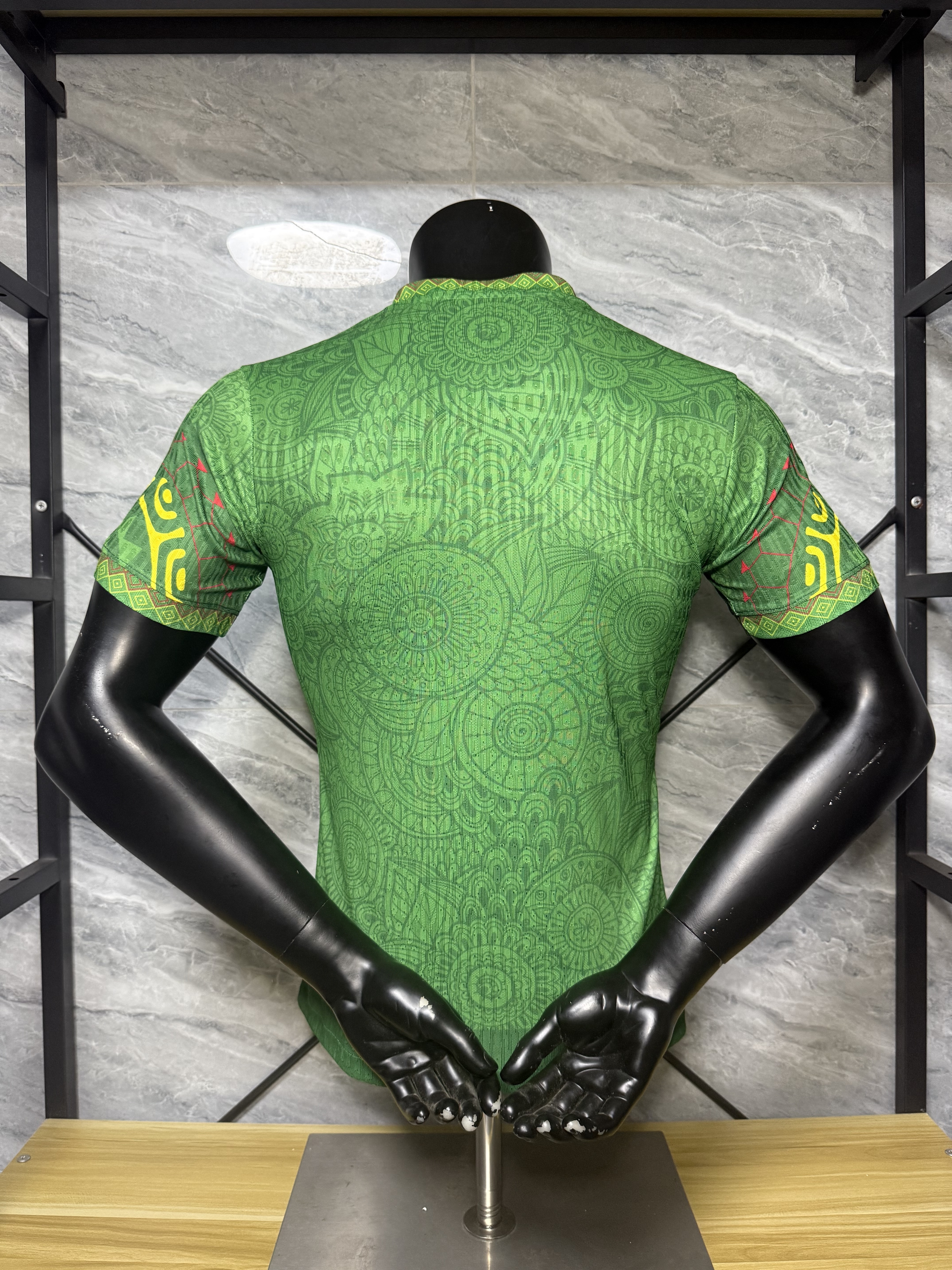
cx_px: 476
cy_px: 635
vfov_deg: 71.6
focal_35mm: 24
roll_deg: -0.1
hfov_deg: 56.8
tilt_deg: -0.9
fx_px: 880
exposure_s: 1/50
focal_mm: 6.76
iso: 250
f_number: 1.78
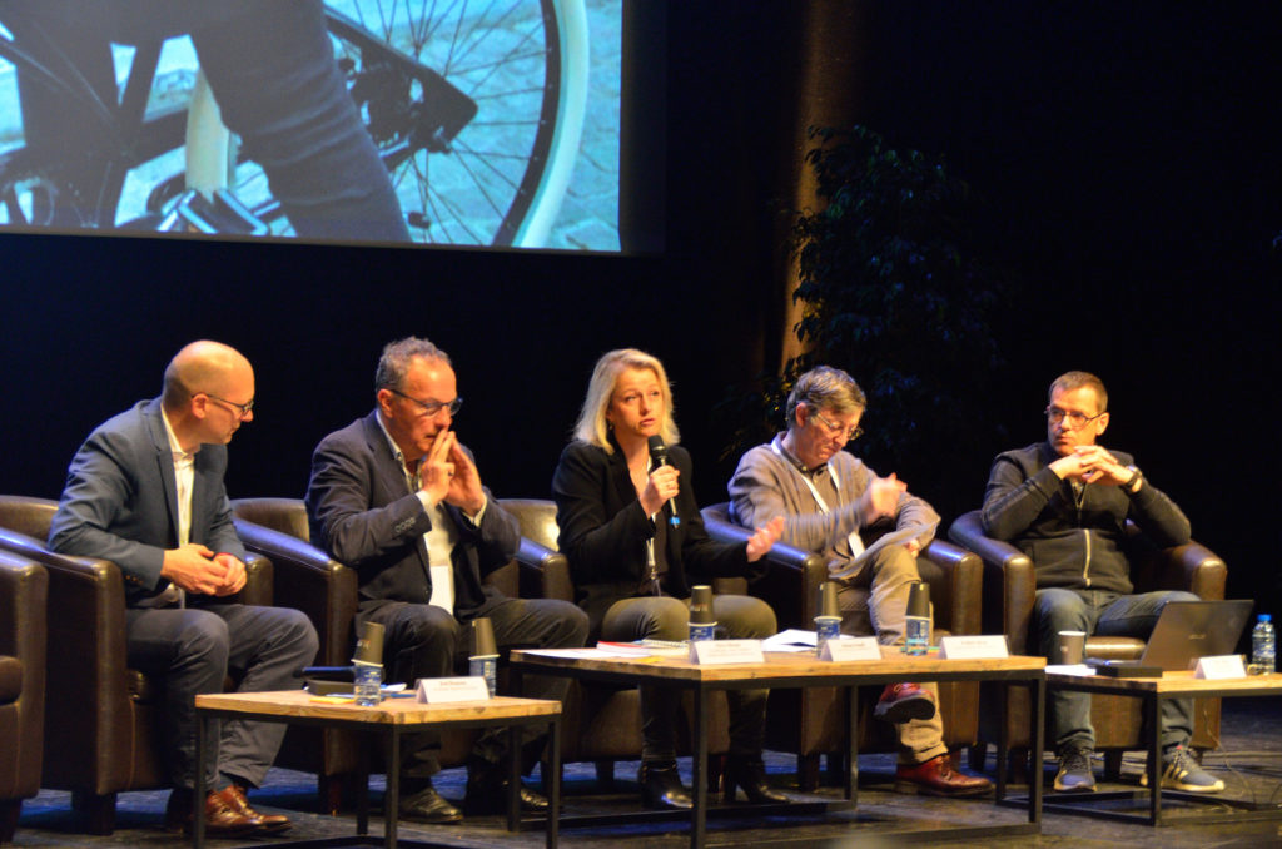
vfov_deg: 11.4
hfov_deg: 17.1
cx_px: 641
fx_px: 4264
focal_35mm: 120
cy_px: 424
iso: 1600
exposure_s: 1/25
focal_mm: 80
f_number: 5
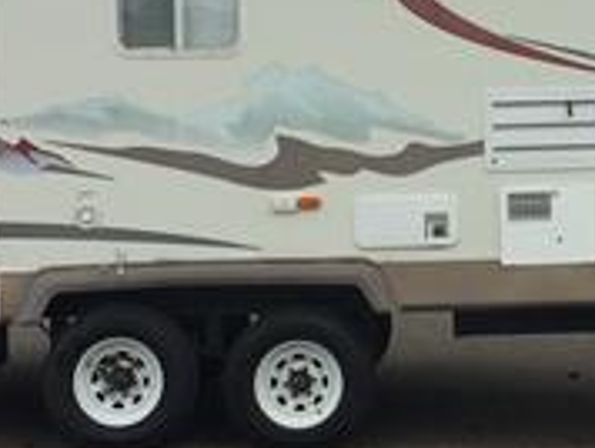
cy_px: 87
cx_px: 515
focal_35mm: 104
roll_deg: -0.3
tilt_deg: -0.3
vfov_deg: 14.2
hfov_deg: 18.6
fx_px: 1790
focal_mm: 4.15
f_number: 2.2
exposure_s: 1/2564
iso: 32
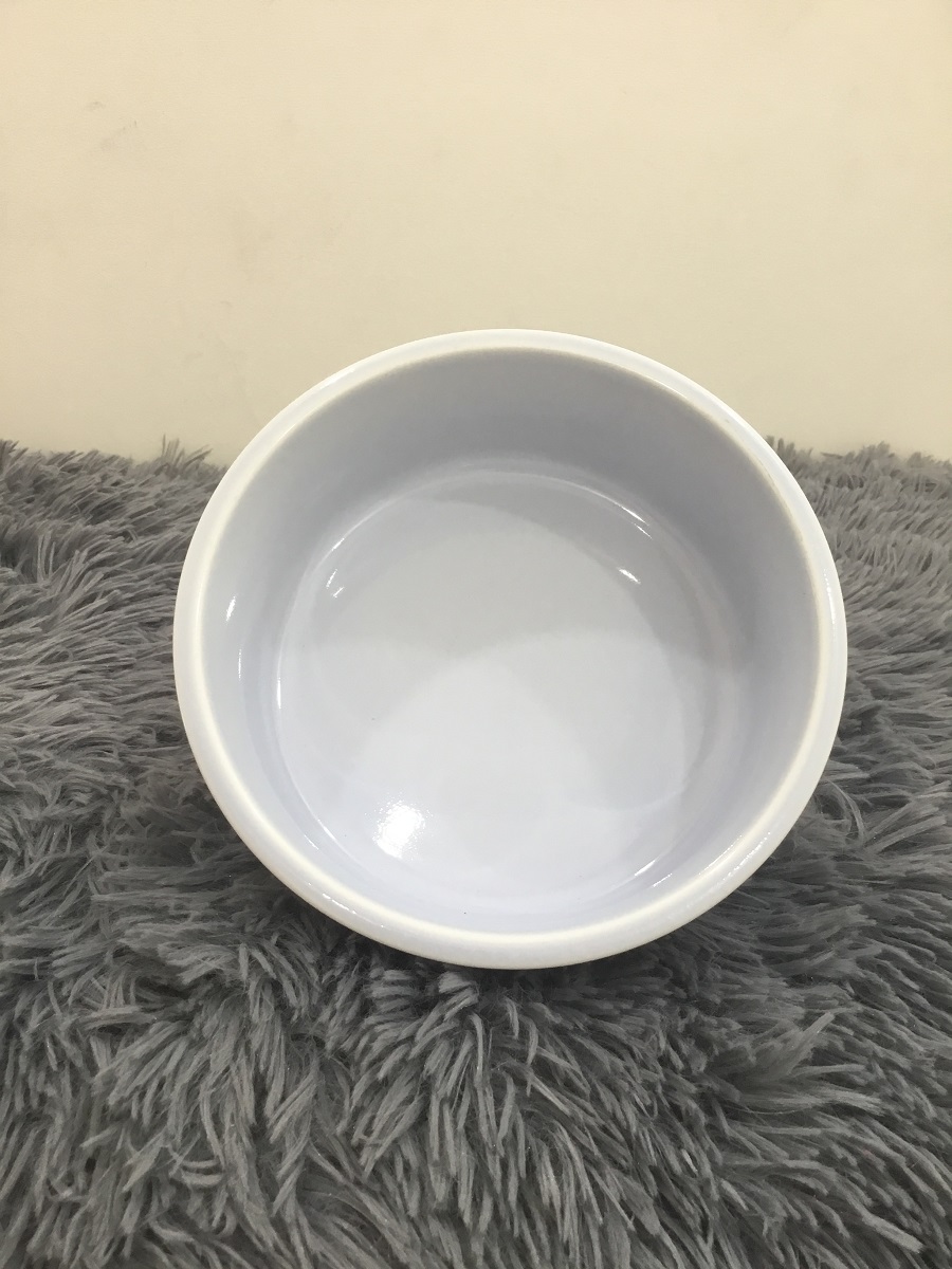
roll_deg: -0.7
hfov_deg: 45.4
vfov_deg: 58.4
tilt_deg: -23.9
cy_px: 634
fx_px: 1137
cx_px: 476
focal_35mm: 31
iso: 64
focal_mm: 3.3
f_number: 2.4
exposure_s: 1/33
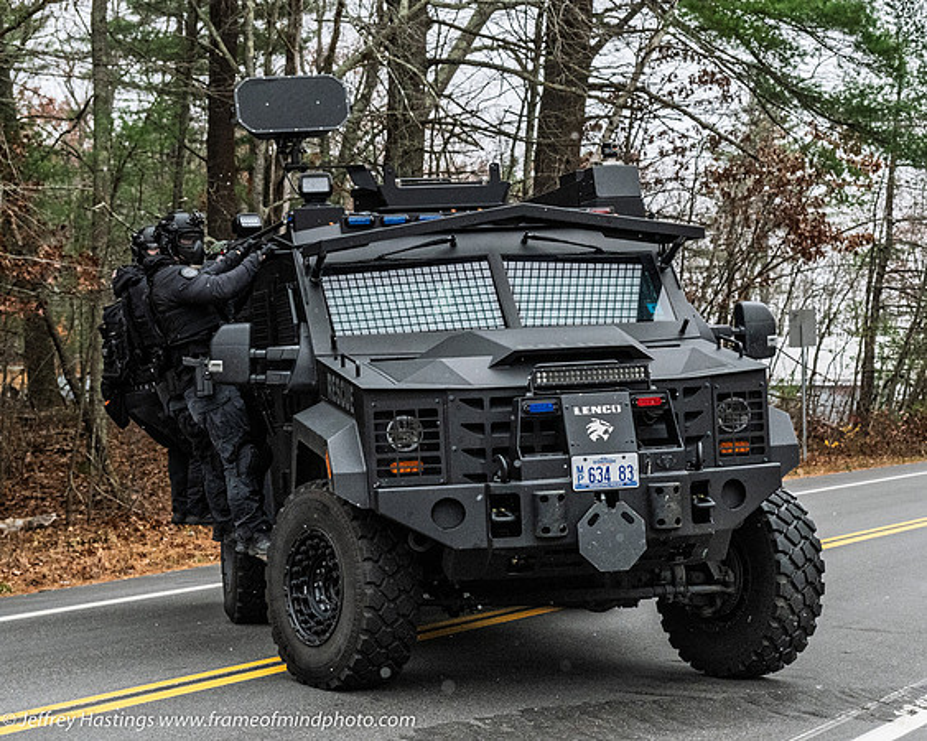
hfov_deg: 22.6
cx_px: 650
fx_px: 2304
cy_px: 403
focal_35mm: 84
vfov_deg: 18.3
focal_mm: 54
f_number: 5.6
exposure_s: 1/2000
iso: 3200
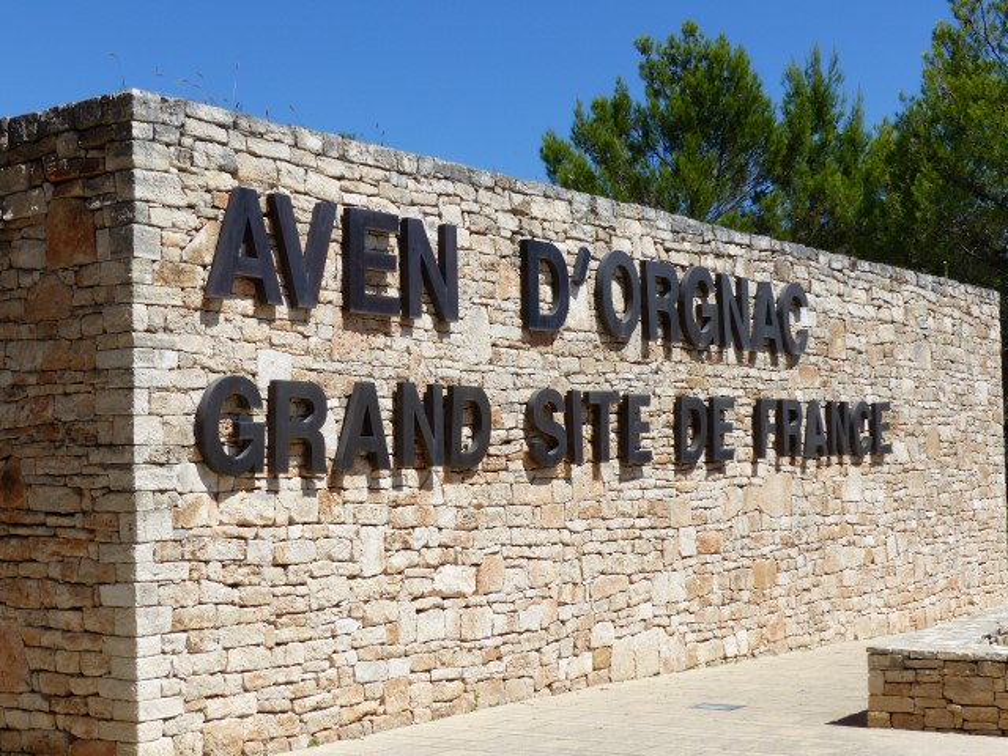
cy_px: 378
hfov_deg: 32.7
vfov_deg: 24.8
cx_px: 504
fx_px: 1718
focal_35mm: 59
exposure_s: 1/1600
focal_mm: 10.5
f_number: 4
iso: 100
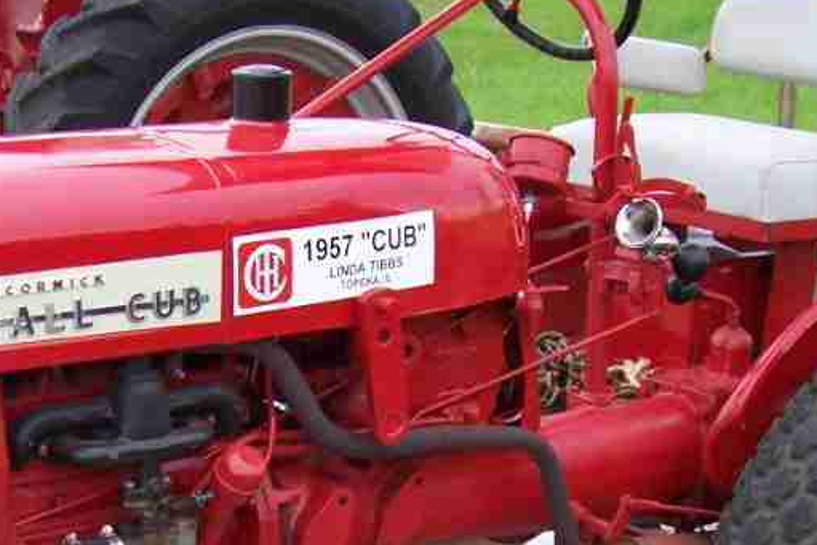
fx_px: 1884
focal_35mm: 83
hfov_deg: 24.4
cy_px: 654
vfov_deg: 15.8
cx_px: 285
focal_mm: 5.6
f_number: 2.7
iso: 80
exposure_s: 1/320
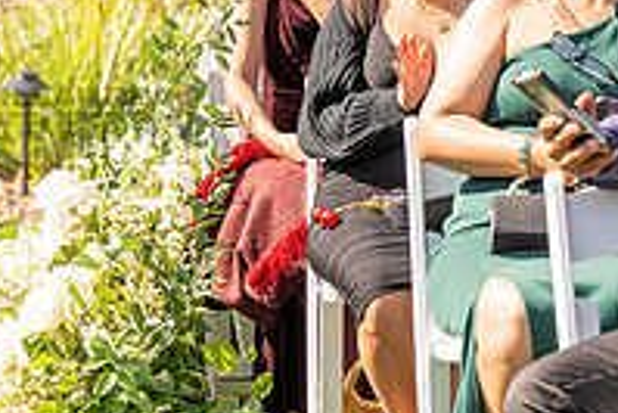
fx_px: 6253
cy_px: 88
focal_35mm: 364
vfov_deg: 3.8
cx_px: -40
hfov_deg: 5.6
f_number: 4.5
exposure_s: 1/800
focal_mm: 125
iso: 200
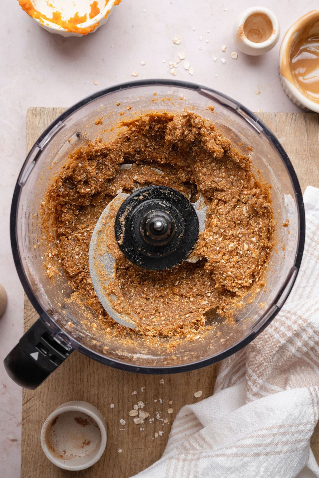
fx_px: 758
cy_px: 239
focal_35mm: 57
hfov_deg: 23.8
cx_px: 160
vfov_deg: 35.1
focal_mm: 57
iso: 400
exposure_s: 1/200
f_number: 11
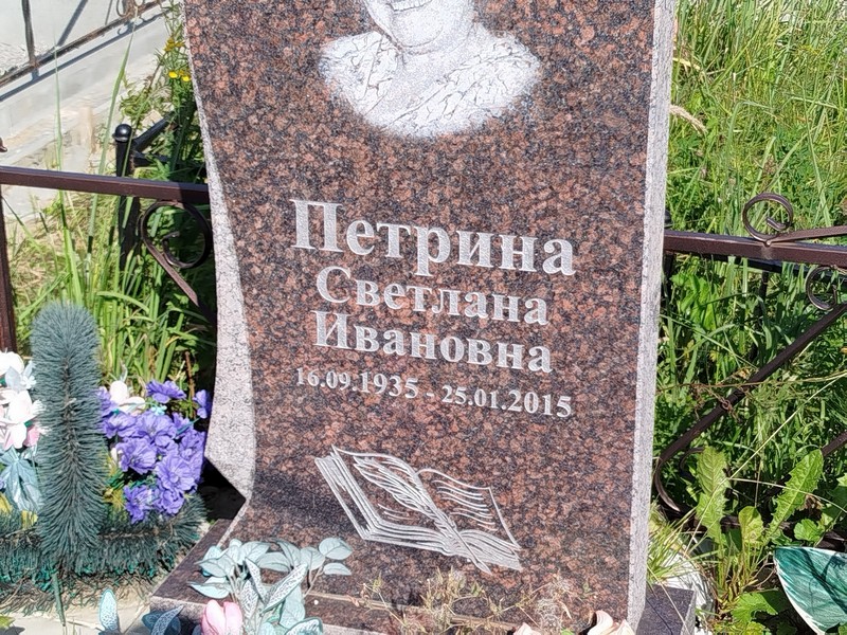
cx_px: 424
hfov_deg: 28.2
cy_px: 318
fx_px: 1688
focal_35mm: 69
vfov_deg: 21.3
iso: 50
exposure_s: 1/827
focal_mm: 5.31
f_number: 1.7
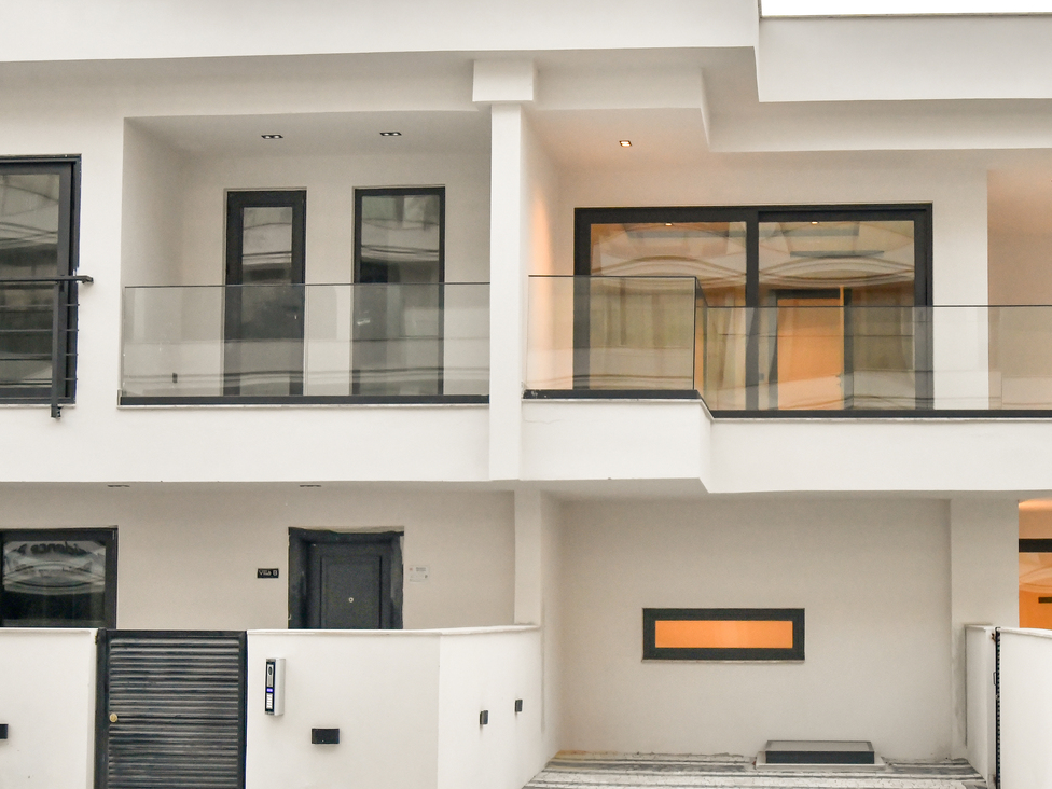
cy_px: 496
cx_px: 692
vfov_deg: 23.2
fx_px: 1915
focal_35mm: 63
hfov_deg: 30.5
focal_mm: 31
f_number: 2.8
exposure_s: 1/500
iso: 1600
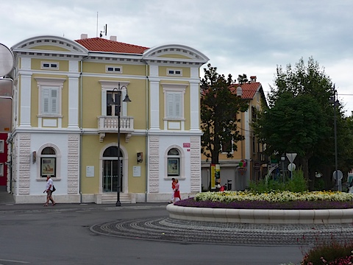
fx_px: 591
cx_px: 176
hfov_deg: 33.2
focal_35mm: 58
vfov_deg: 25.2
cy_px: 132
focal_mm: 9.8
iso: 100
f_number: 4.4
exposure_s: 1/320
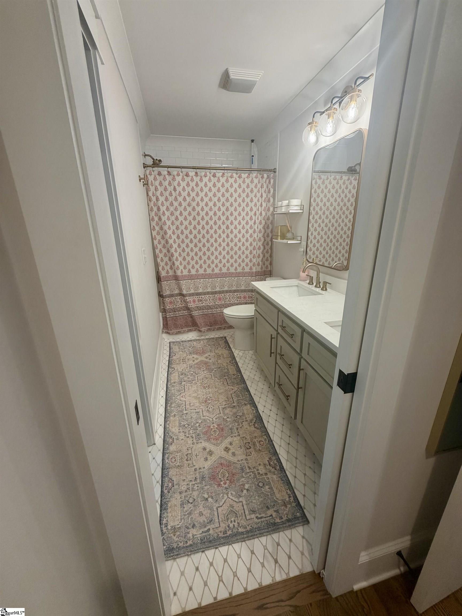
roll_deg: +0.4
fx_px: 249
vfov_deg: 102.1
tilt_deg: -17.8
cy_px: 308
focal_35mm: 14
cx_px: 231
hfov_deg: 85.7
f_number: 2.2
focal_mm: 2.22
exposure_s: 1/120
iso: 125
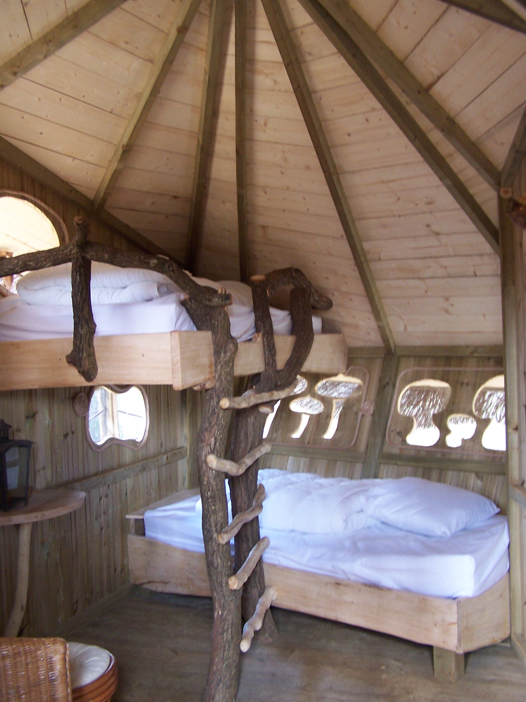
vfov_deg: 49.0
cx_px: 263
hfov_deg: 37.7
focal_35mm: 38
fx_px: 770
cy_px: 351
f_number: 2.8
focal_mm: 6.3
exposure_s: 1/8
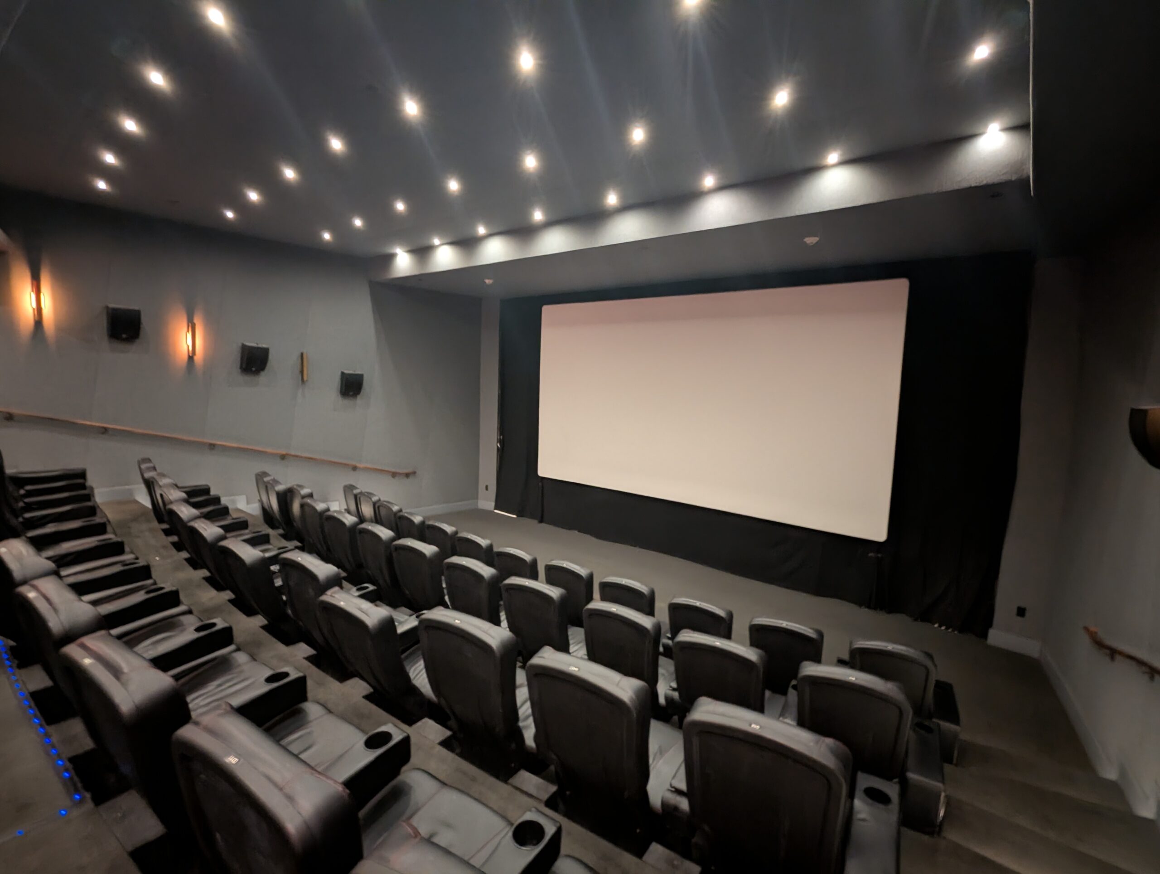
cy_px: 437
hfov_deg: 94.4
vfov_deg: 78.3
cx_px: 580
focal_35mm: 16
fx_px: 537
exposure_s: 1/1.58
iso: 299
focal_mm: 2.35
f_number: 2.2
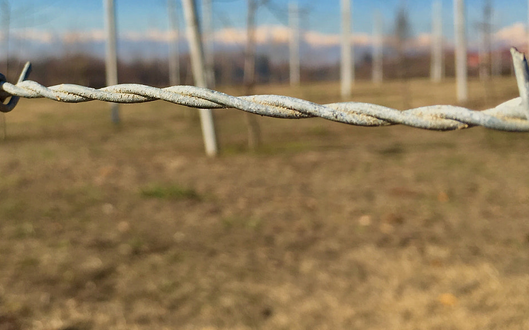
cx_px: 159
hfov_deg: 38.3
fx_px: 750
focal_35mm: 52
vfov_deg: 24.7
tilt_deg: -3.0
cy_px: 107
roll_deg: -0.8
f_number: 2.2
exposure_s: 1/1282
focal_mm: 4.15
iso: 25
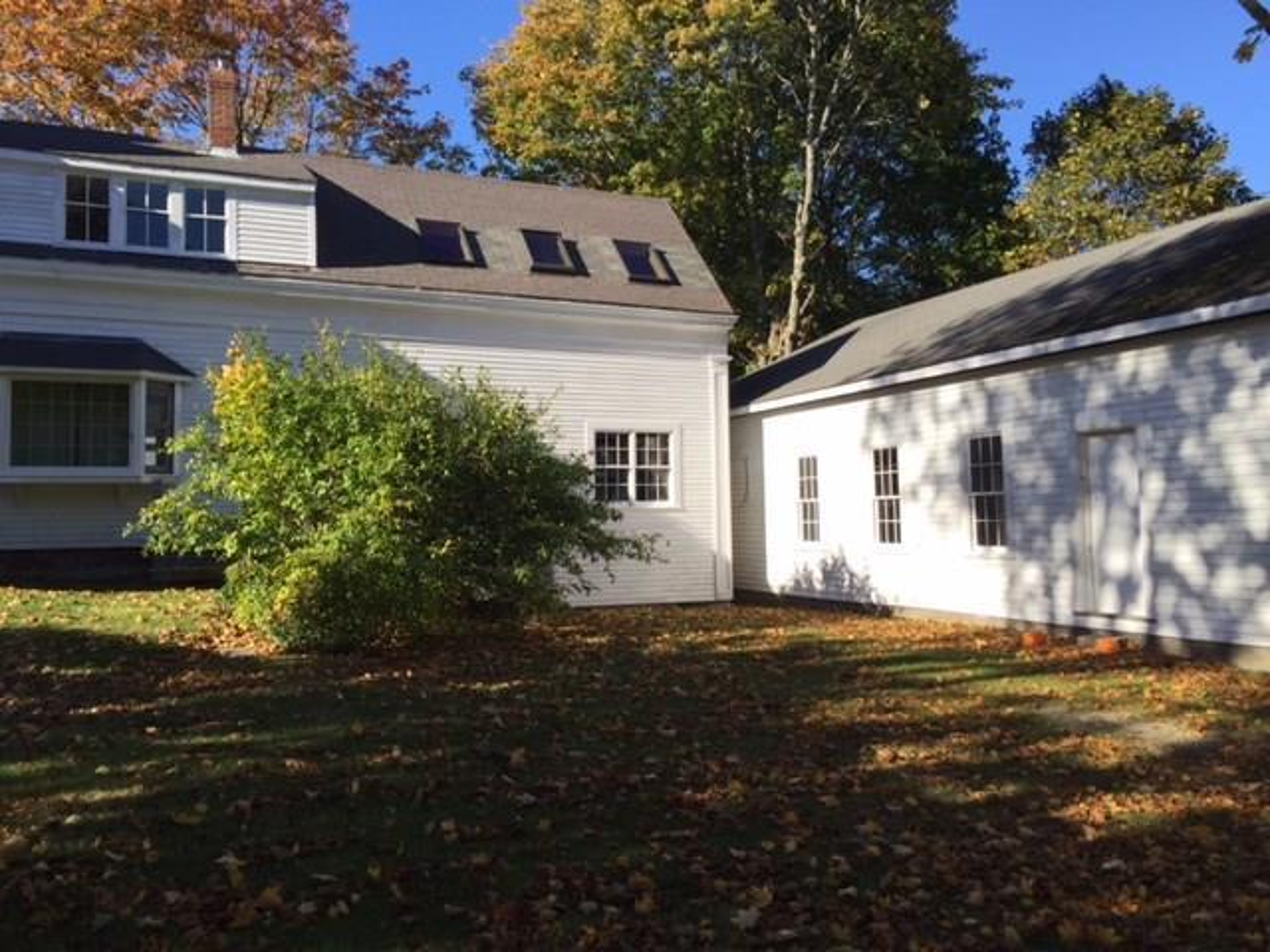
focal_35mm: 29
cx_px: 635
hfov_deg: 61.7
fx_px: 1064
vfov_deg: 48.2
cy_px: 476
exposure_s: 1/1276
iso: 32
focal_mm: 4.15
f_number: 2.2
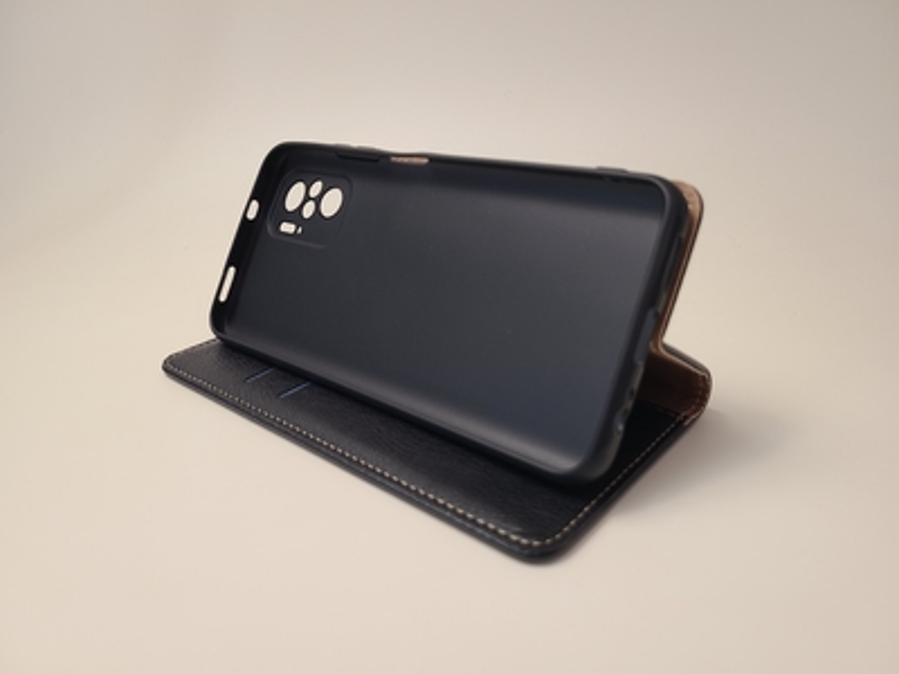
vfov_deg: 53.1
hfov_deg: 67.3
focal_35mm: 26
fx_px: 675
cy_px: 337
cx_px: 450
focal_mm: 5.4
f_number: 1.8
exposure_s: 1/100
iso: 80
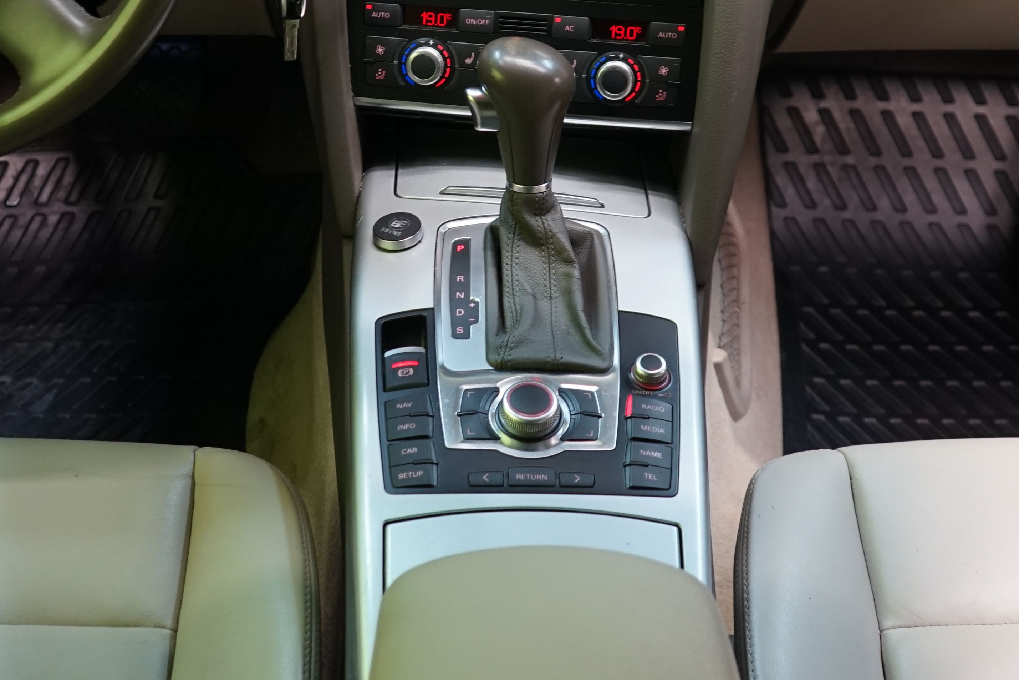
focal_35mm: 63
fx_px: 1783
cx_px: 483
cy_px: 141
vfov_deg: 21.3
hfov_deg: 31.9
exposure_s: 1/30
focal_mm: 30
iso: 800
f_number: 3.5
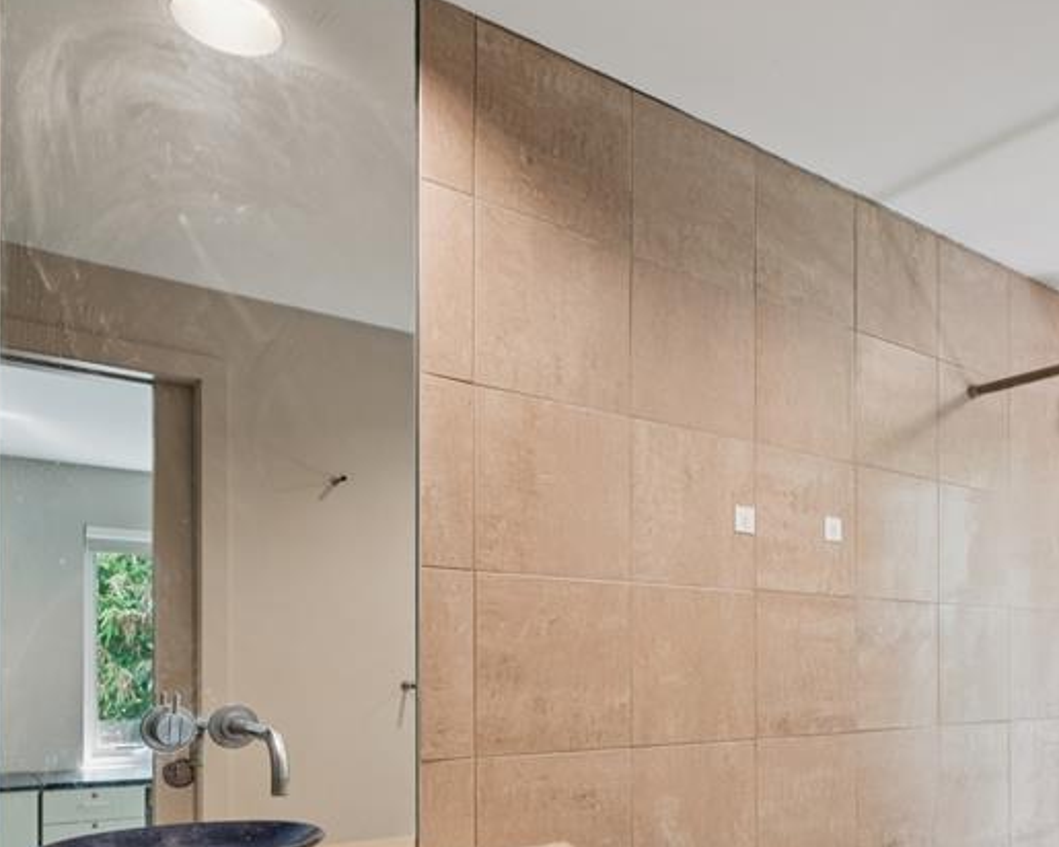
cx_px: 734
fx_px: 930
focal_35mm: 30
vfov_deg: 46.4
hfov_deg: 57.5
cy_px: 678
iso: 320
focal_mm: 15.9
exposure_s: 1
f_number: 13
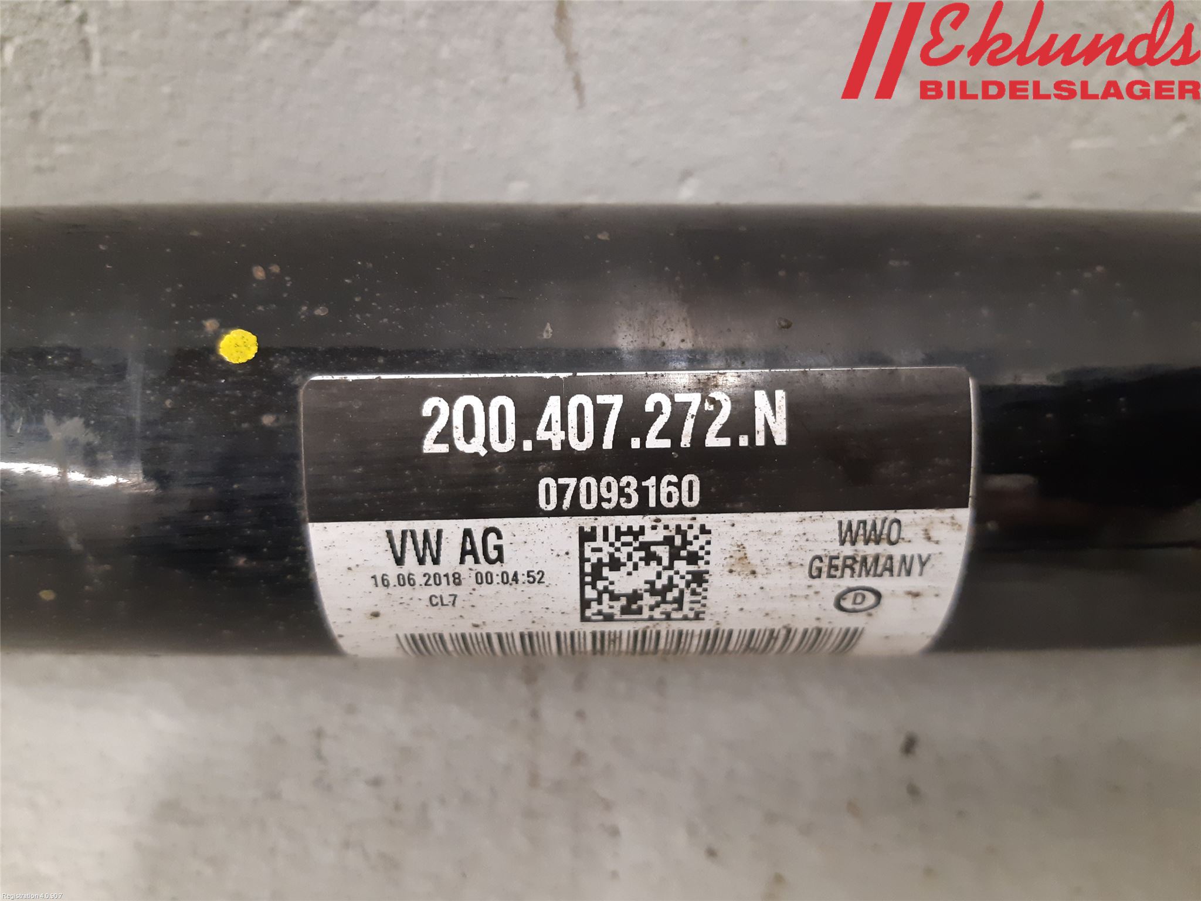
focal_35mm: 26
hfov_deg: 67.3
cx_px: 600
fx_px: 902
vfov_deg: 53.1
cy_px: 450
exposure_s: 1/33
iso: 250
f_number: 1.7
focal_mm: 3.93
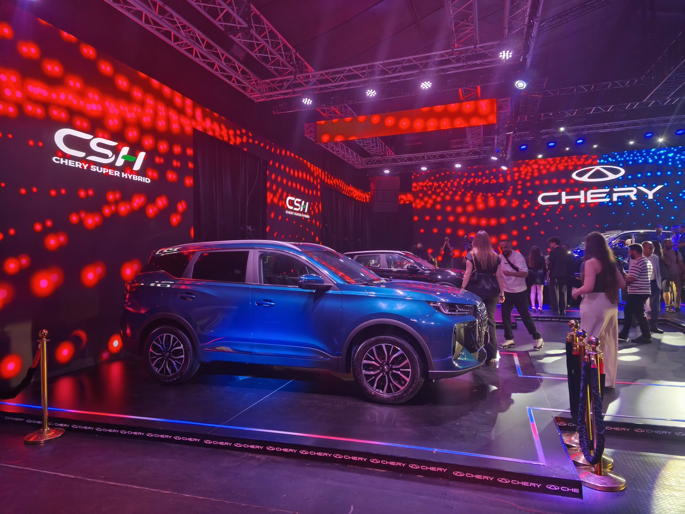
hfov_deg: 73.9
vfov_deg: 58.9
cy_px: 257
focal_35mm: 23
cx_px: 342
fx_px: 455
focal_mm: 5.35
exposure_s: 1/40
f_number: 1.7
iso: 640
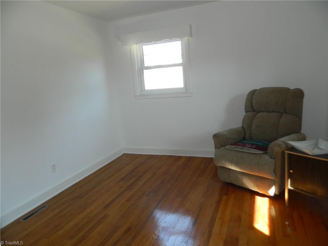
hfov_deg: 69.4
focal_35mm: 25
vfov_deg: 54.9
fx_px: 237
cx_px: 164
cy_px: 123
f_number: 3.1
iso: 80
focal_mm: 4.5
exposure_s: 1/30
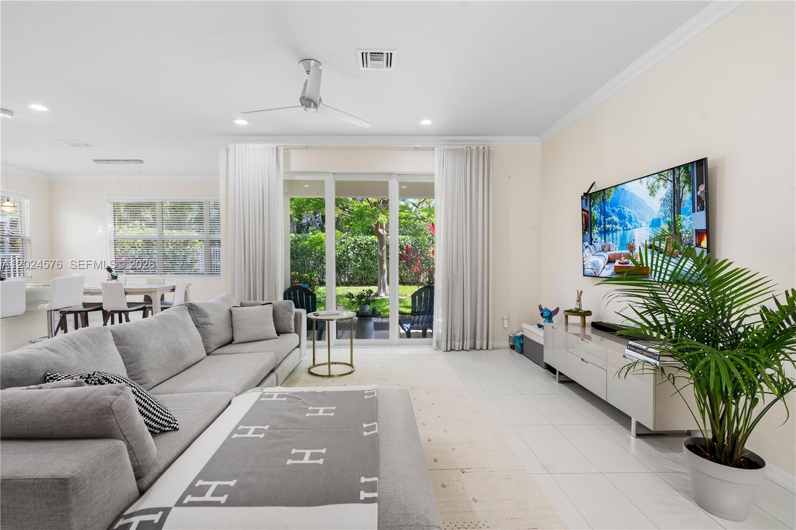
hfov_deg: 96.7
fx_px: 354
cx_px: 398
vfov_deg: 73.7
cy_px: 265
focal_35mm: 16
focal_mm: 16
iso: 100
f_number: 8
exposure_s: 1/2
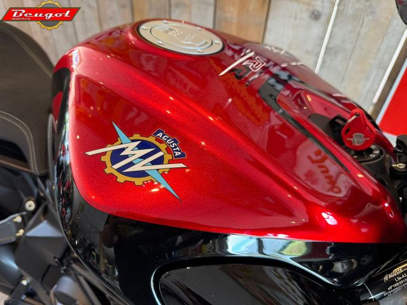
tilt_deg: -40.0
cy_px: 152
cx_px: 204
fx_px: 282
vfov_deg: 56.8
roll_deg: -2.9
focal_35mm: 24
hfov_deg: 71.6
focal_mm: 6.76
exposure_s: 1/50
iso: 250
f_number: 1.78
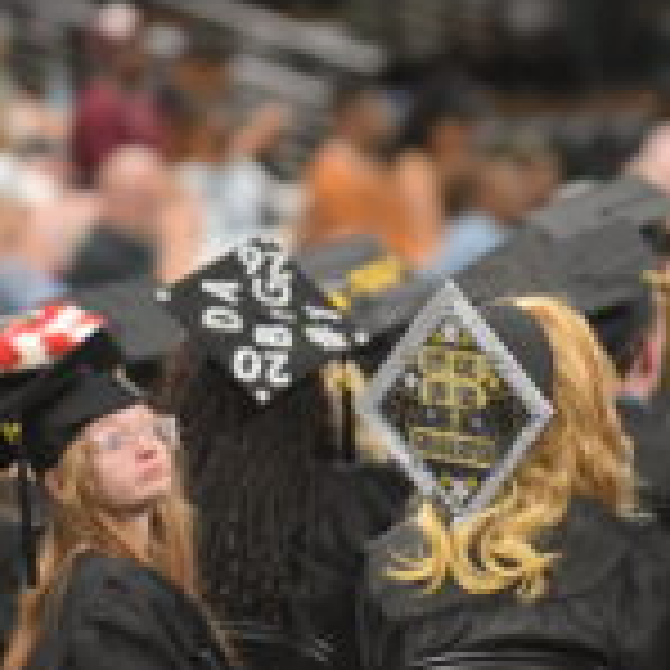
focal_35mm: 456
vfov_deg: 3.8
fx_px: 9985
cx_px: 459
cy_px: 295
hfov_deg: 3.8
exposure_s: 1/1000
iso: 4000
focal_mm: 200
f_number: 2.8
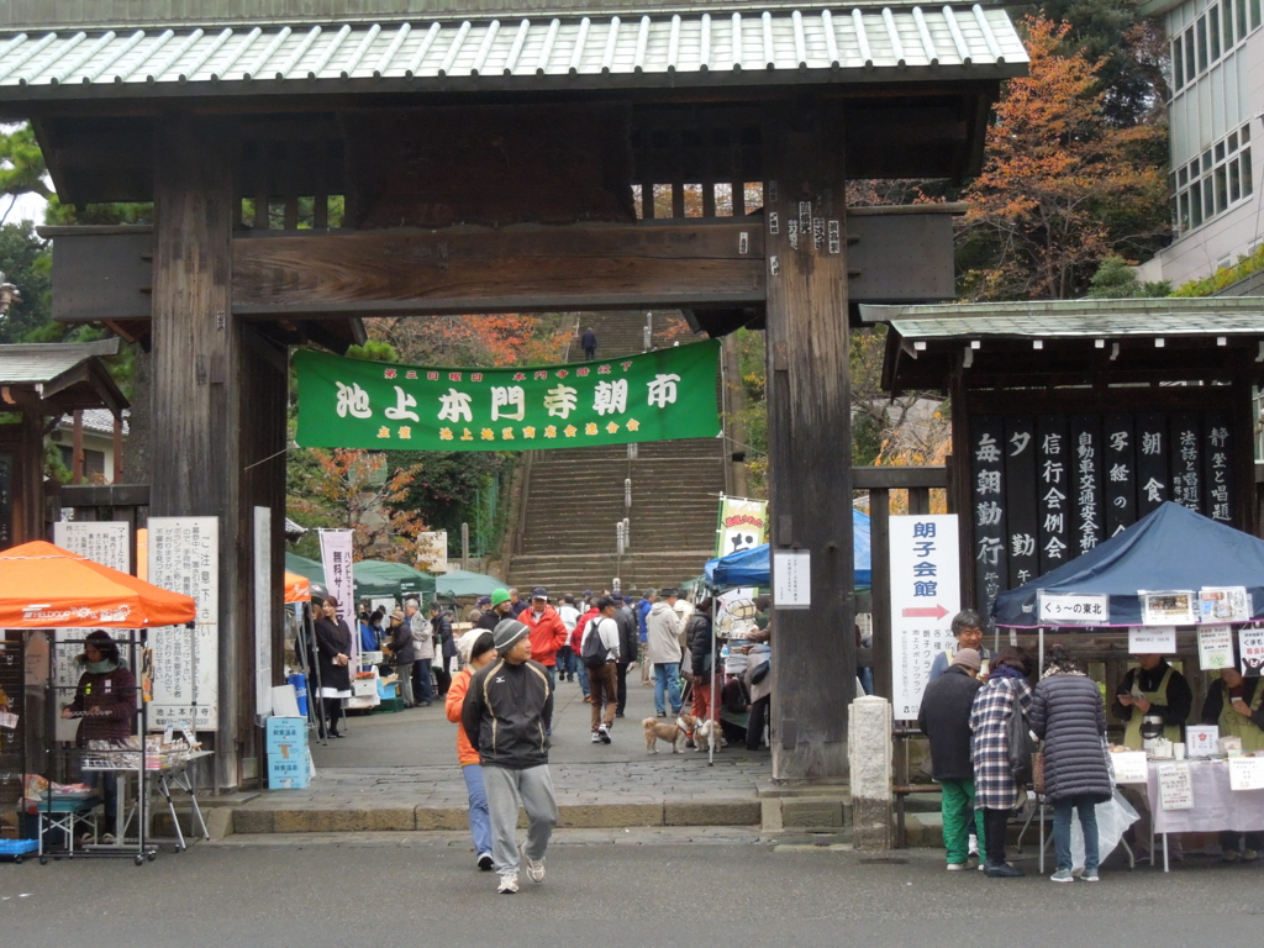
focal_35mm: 61
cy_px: 474
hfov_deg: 31.7
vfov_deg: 24.0
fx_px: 2227
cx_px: 632
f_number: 4.3
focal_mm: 11
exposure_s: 1/160
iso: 720
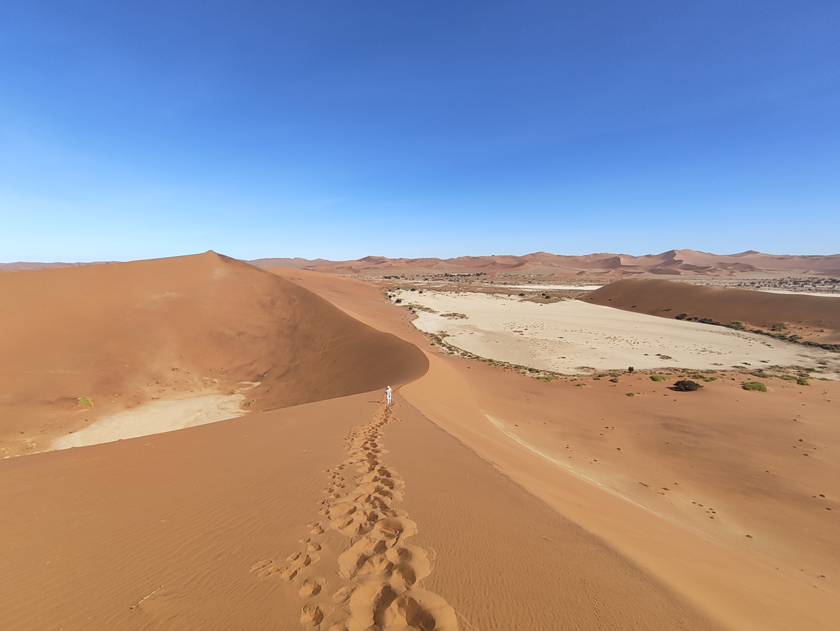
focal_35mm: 16
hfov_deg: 94.5
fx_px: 388
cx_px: 411
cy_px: 326
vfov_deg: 78.1
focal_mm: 1.64
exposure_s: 1/1623
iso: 50
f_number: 2.2
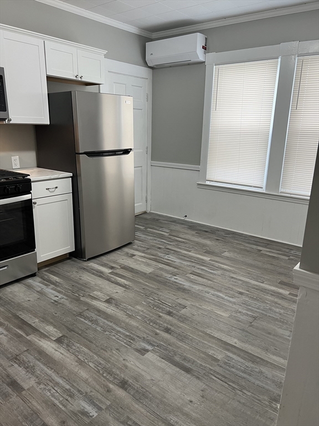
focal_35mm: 26
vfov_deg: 67.3
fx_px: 319
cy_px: 213
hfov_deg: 53.1
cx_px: 160
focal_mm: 5.7
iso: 125
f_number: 1.5
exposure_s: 1/60
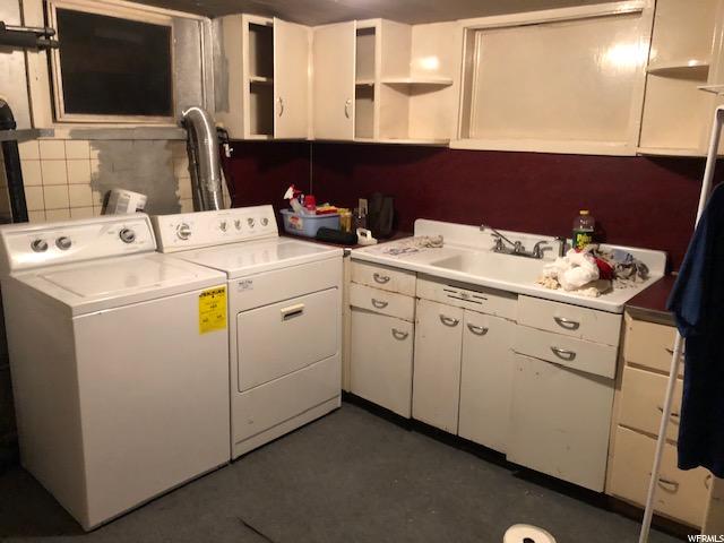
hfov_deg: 63.4
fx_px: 586
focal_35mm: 28
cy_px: 272
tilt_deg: -12.6
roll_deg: -1.6
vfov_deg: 49.7
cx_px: 362
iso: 80
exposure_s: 1/5
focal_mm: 3.99
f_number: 1.8
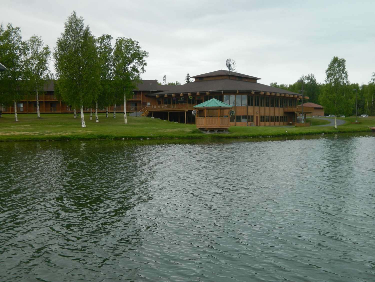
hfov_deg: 45.8
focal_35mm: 41
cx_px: 188
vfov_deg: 35.1
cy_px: 141
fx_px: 444
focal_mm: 7.3
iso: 80
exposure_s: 1/400
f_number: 3.5
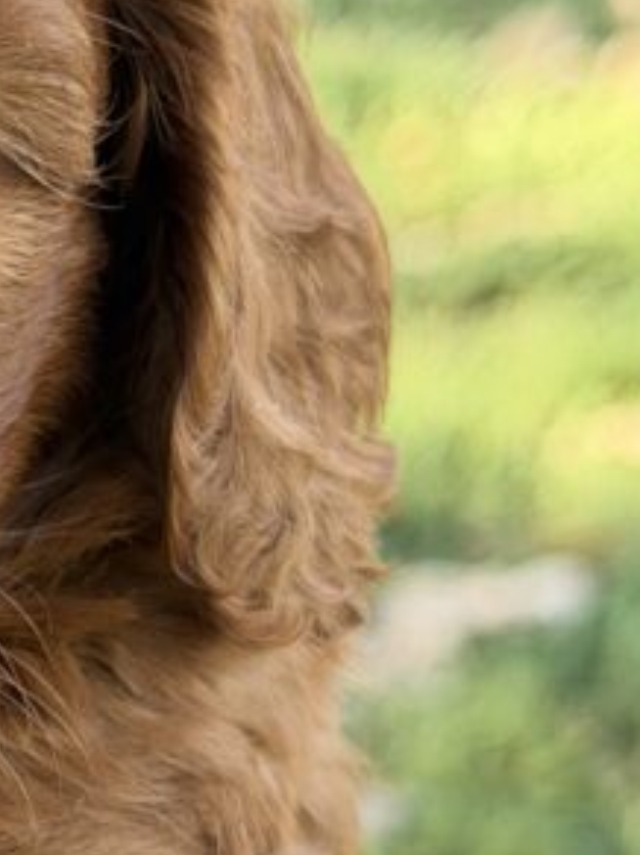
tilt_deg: -24.7
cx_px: -408
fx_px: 4169
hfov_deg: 8.5
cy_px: 870
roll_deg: +2.7
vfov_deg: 11.6
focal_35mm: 169
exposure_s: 1/279
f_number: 1.78
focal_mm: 6.76
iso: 80
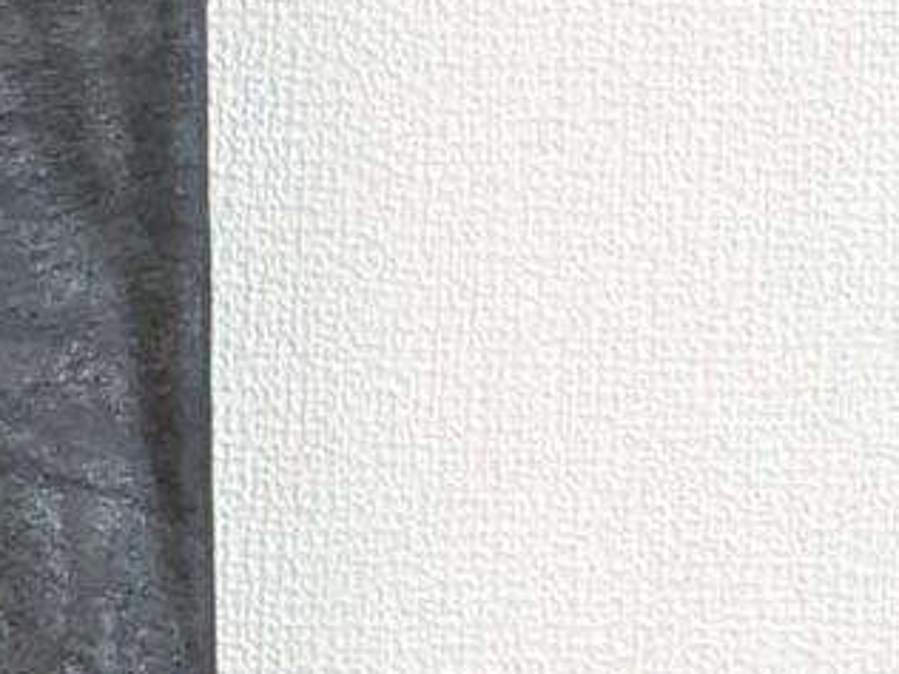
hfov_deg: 8.5
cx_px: -1013
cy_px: 1578
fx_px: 5688
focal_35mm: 219
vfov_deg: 6.5
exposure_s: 1/25
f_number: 1.73
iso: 309
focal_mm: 4.38
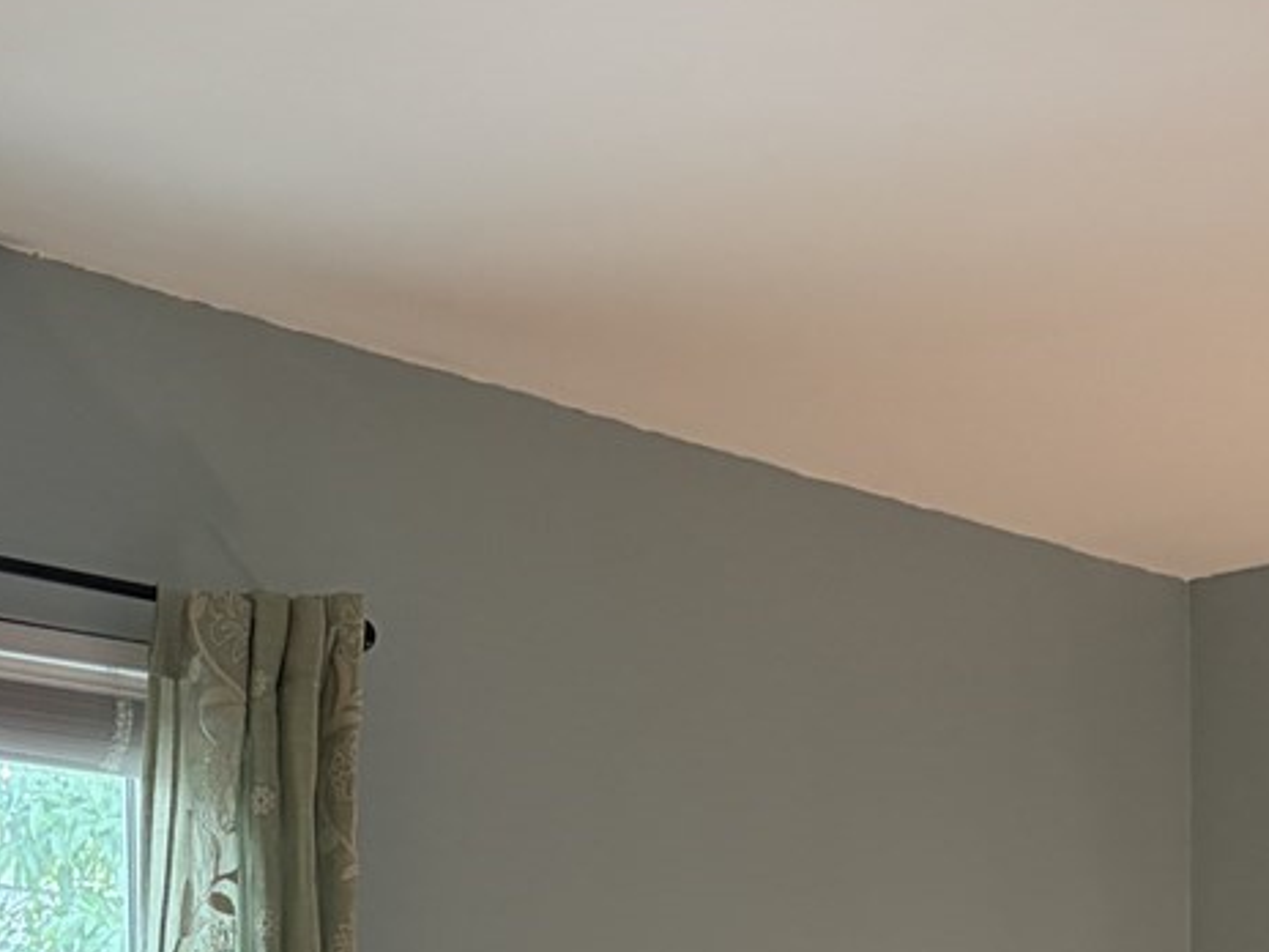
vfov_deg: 15.1
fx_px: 3153
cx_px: 769
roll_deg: +0.3
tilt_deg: -4.6
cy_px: 1671
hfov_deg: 22.7
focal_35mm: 86
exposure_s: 1/60
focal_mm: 5.96
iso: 320
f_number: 1.6
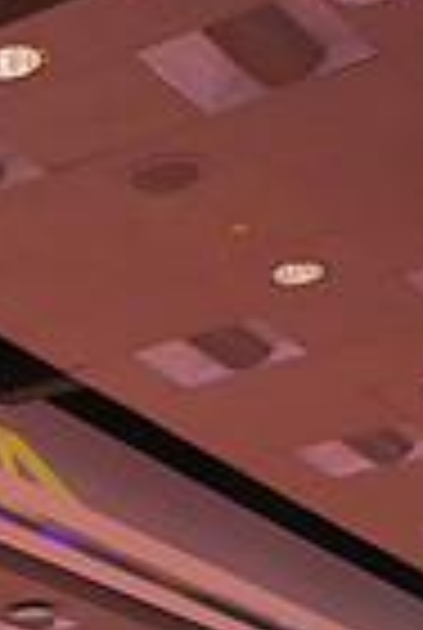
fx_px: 2104
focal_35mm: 120
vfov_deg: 15.0
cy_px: 1098
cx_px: -371
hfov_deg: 10.7
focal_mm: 29
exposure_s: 1/400
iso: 6400
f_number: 5
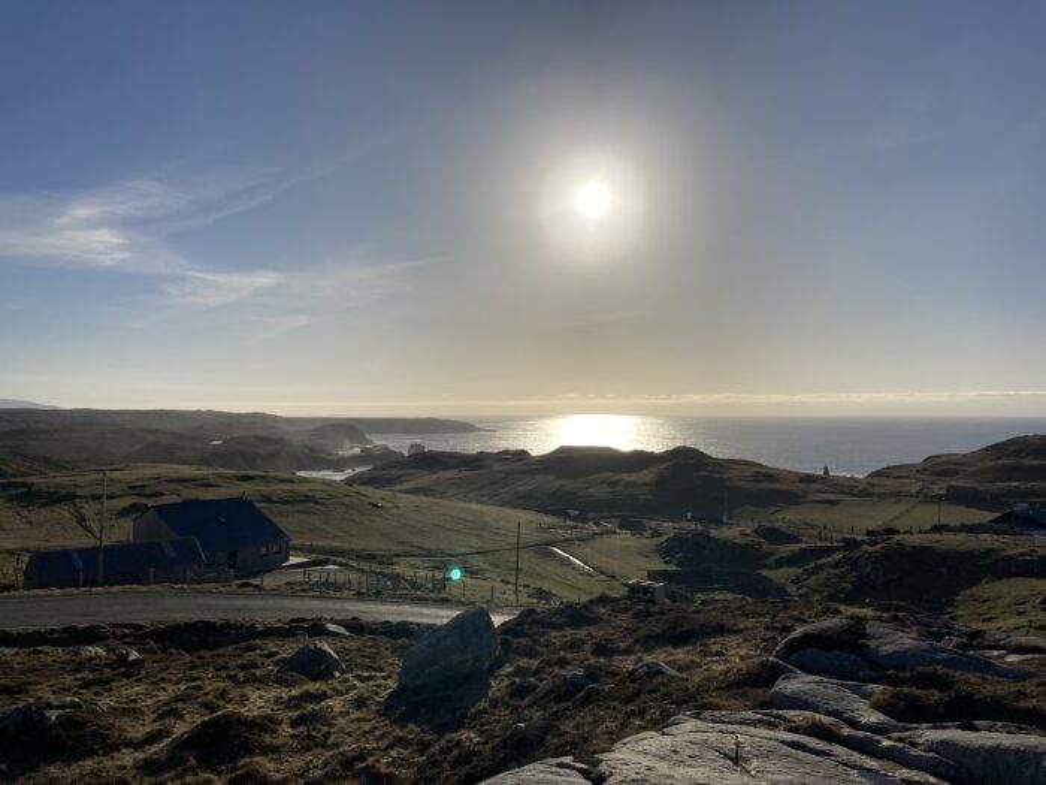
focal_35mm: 28
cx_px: 523
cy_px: 392
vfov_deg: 49.7
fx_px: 846
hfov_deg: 63.4
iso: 20
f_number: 1.8
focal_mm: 3.99
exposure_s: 1/9804
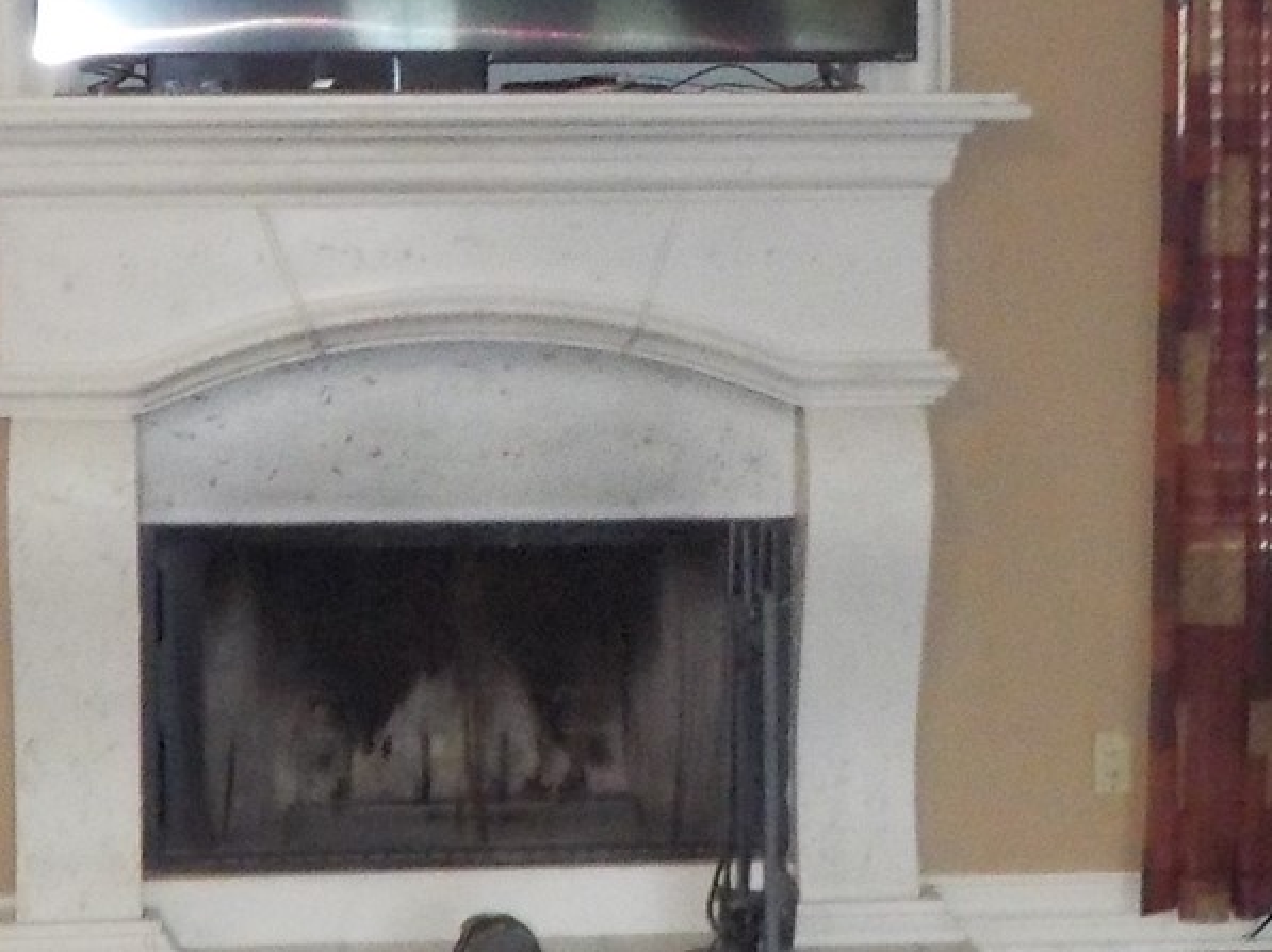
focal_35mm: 103
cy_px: 407
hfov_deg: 19.1
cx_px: 631
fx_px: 3783
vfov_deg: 14.3
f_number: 3.3
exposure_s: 1/30
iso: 450
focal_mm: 4.1
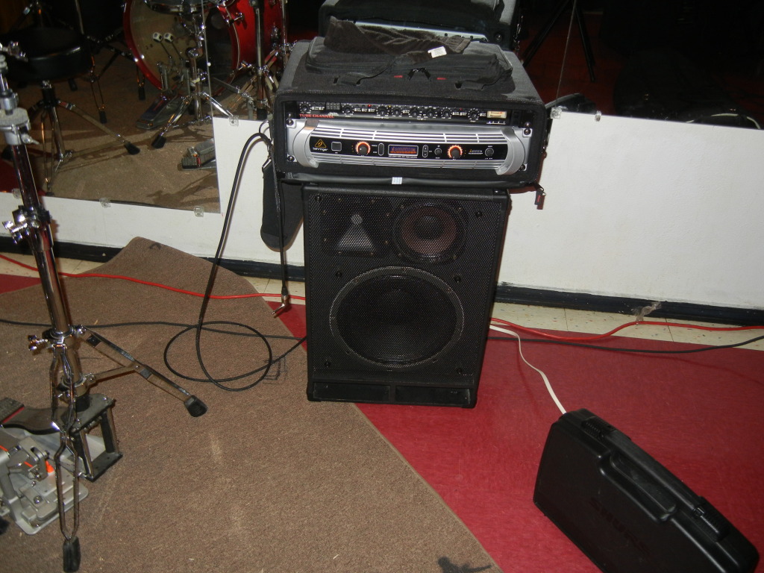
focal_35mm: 34
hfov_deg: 54.0
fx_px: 750
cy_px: 286
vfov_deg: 41.8
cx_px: 382
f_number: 3.6
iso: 234
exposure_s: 1/30
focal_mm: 6.2
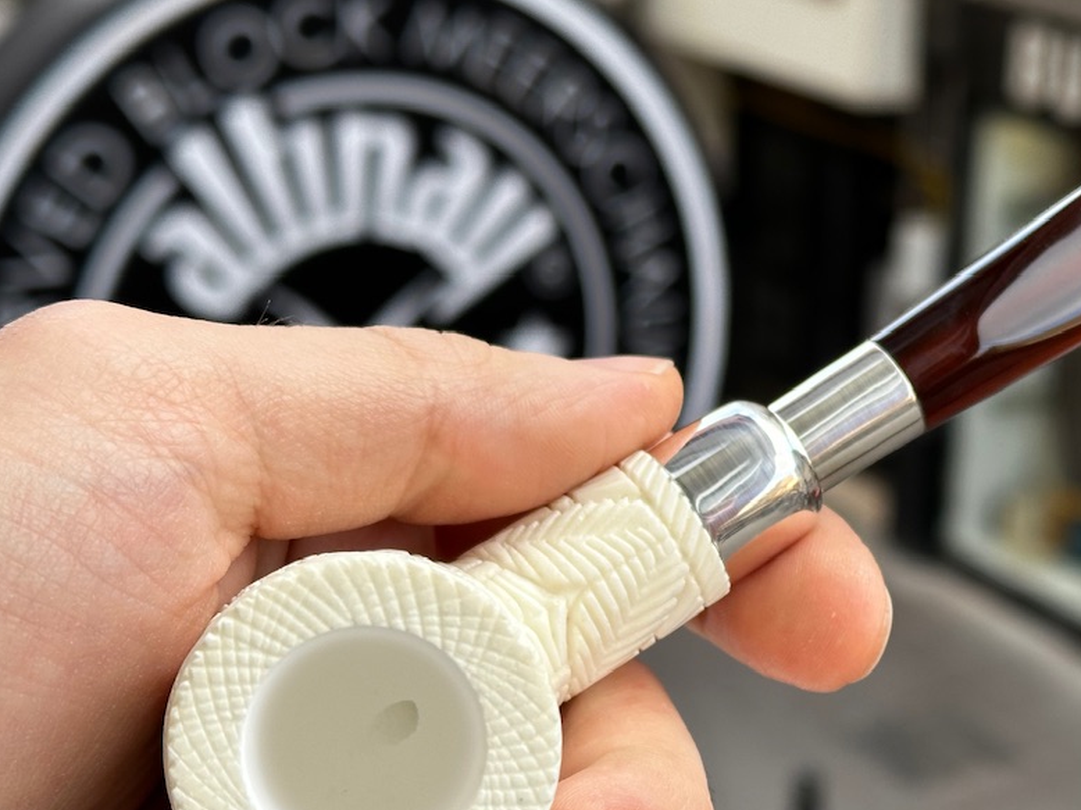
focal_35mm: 79
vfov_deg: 18.6
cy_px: 553
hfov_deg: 24.5
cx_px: 806
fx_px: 2466
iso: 64
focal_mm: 6.86
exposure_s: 1/355
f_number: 1.78
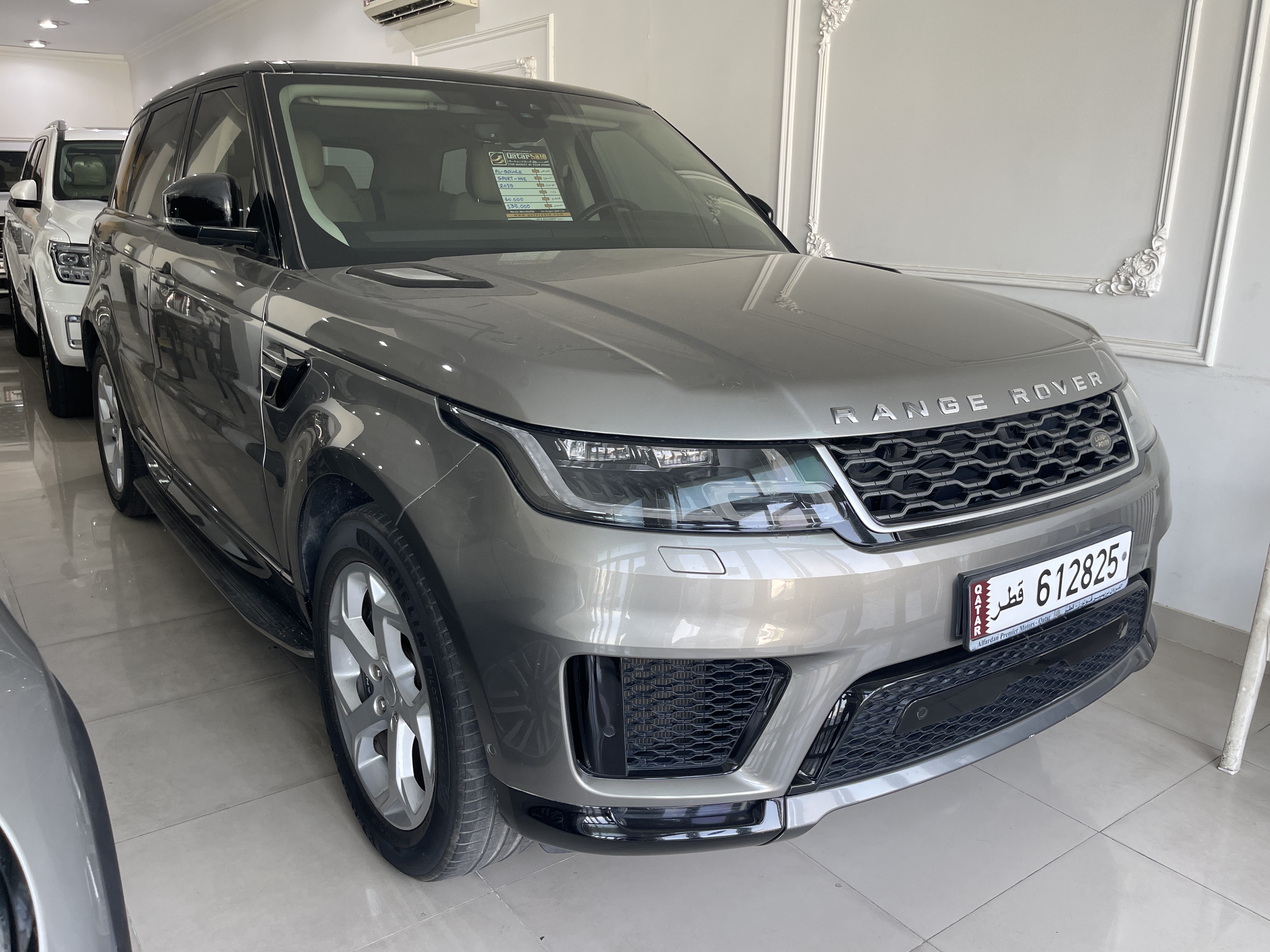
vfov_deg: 53.1
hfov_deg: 67.3
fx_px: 954
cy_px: 484
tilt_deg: -14.8
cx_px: 652
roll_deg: -2.4
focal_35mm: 26
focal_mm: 5.1
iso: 80
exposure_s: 1/121
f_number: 1.6
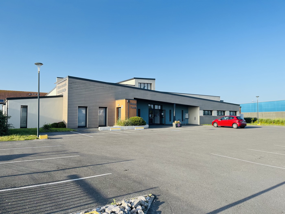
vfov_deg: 53.1
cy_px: 107
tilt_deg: +2.5
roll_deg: -0.4
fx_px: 214
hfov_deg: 67.3
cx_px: 142
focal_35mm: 26
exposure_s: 1/840
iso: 50
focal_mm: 5.1
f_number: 1.6
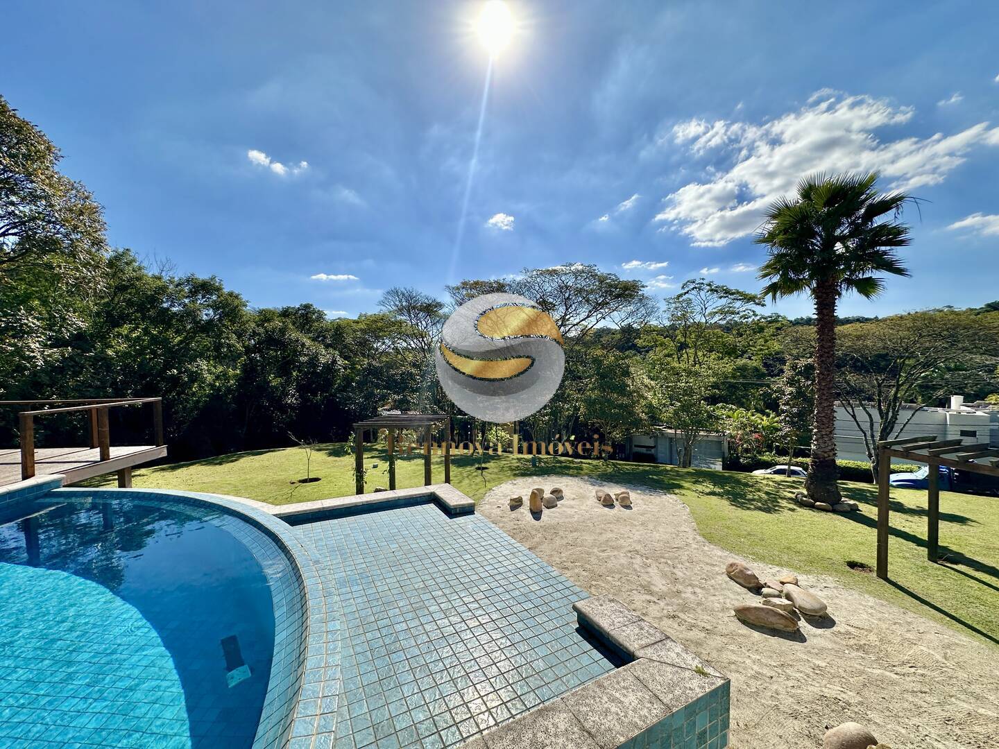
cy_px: 374
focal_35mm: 14
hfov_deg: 102.1
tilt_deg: -1.1
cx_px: 500
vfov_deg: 85.7
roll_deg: +0.5
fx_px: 404
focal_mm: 2.22
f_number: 2.2
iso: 50
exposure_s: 1/2747
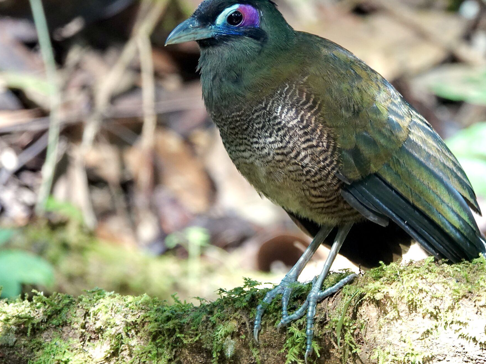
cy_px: 162
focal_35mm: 844
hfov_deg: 2.3
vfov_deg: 1.8
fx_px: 11848
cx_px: 332
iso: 800
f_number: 4
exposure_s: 1/40
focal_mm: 220
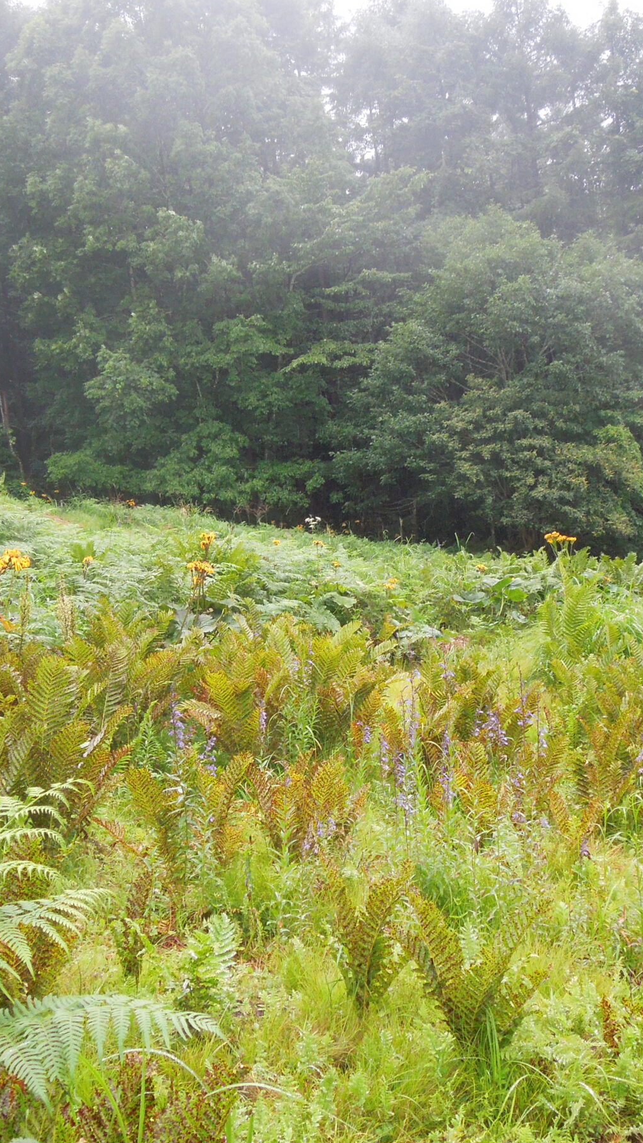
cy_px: 571
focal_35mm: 48
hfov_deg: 24.9
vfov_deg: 42.9
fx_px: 1455
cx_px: 333
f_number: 3.6
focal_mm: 5.6
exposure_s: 1/125
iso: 280
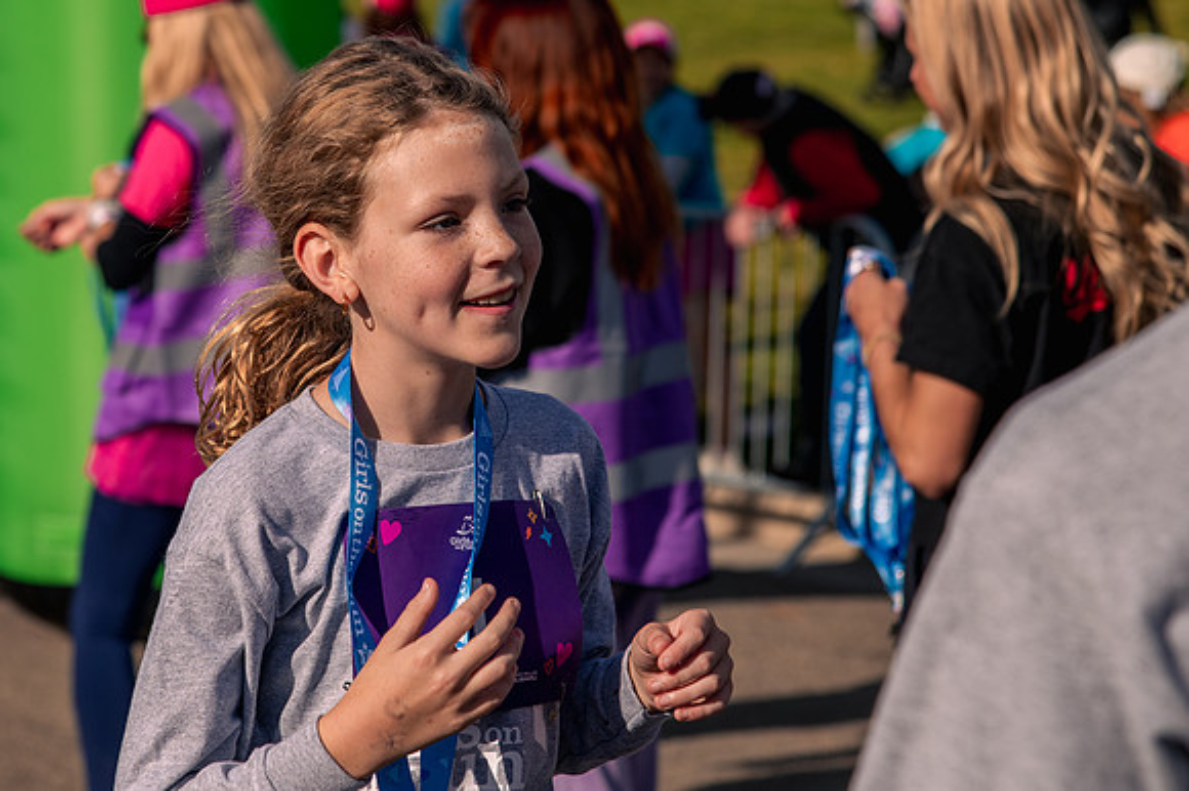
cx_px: 386
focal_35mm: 140
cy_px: 257
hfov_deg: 14.7
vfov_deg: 9.8
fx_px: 4613
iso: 200
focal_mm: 98
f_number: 5.6
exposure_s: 1/1600
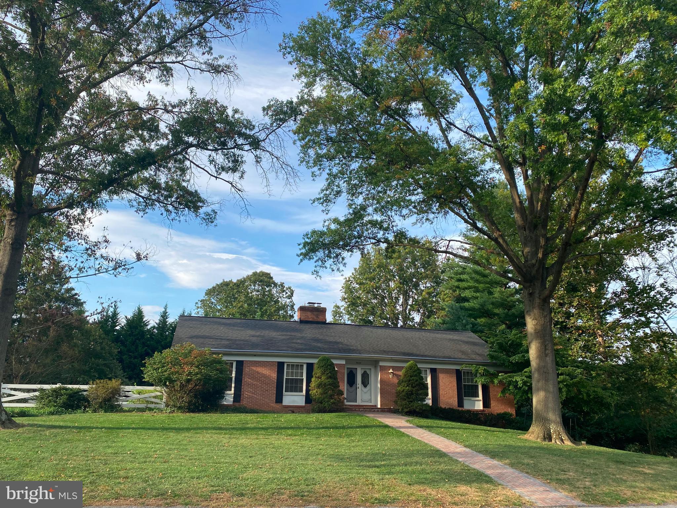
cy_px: 254
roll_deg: -1.3
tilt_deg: +16.9
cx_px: 338
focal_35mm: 26
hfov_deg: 67.3
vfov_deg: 53.1
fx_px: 508
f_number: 1.8
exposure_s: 1/1082
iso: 32
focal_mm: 4.25
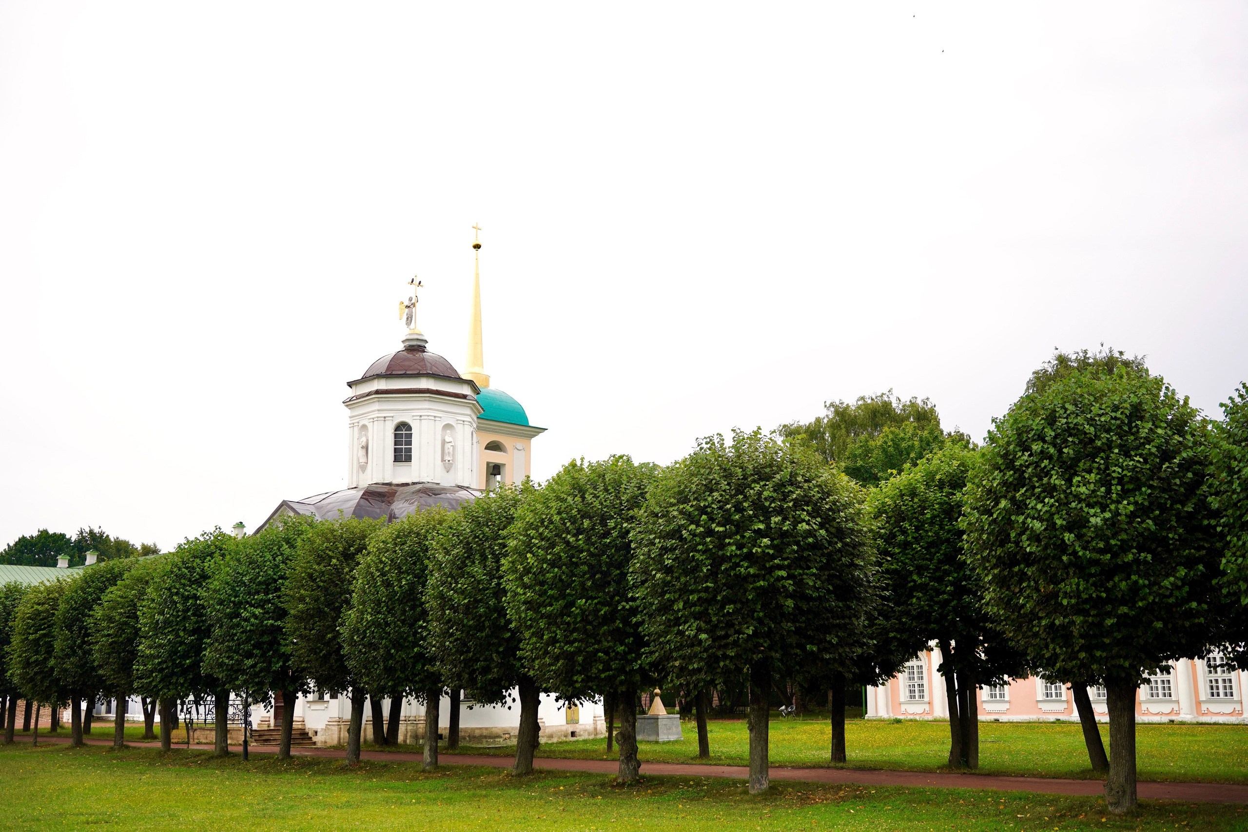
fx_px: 1369
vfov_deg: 33.8
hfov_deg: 49.0
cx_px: 624
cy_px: 416
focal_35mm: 40
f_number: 2.8
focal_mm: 39.5
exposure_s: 1/500
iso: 125
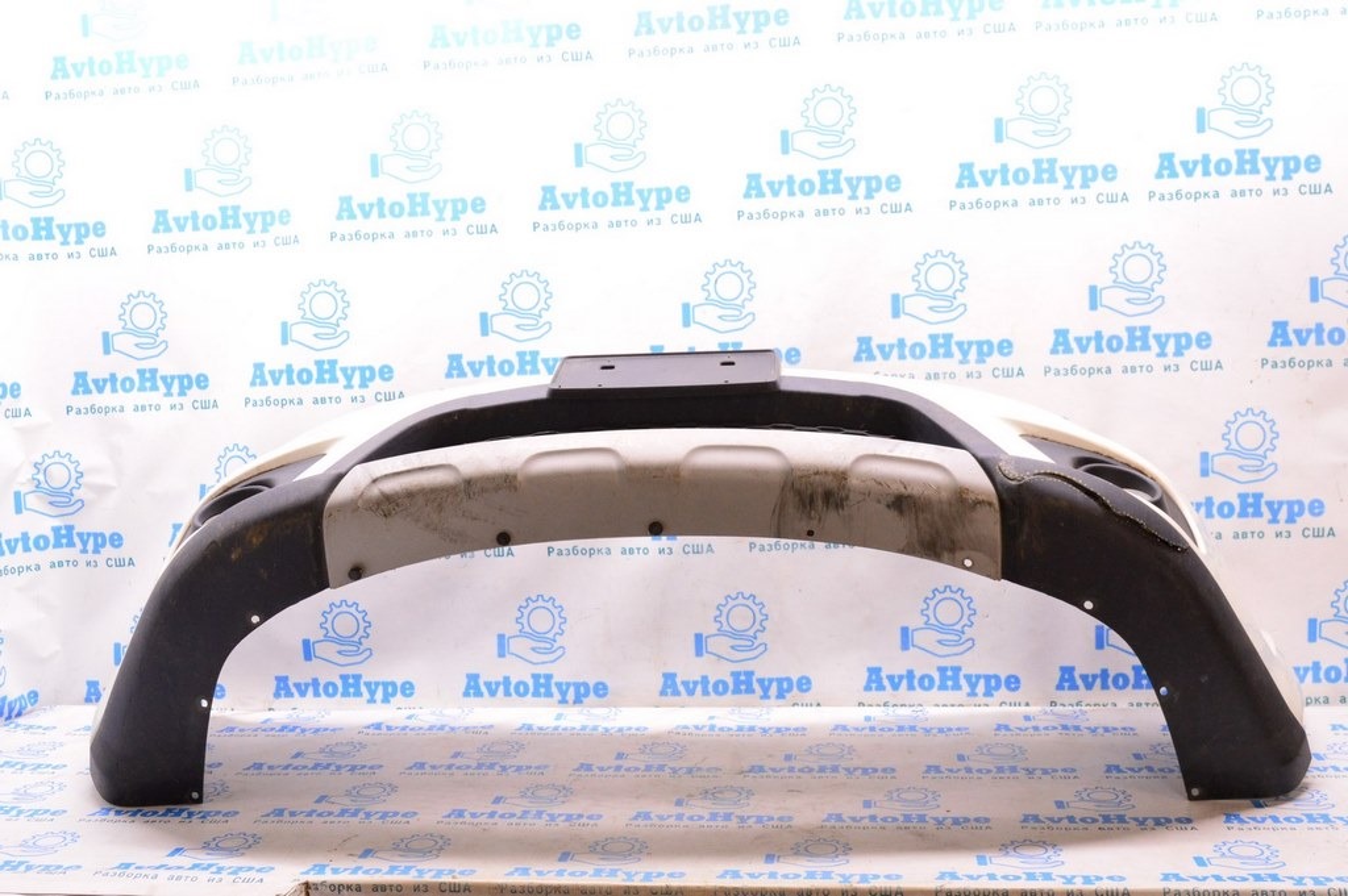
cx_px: 674
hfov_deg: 48.0
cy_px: 448
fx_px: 1515
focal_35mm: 40
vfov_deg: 33.0
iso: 1600
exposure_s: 1/30
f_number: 8
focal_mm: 27
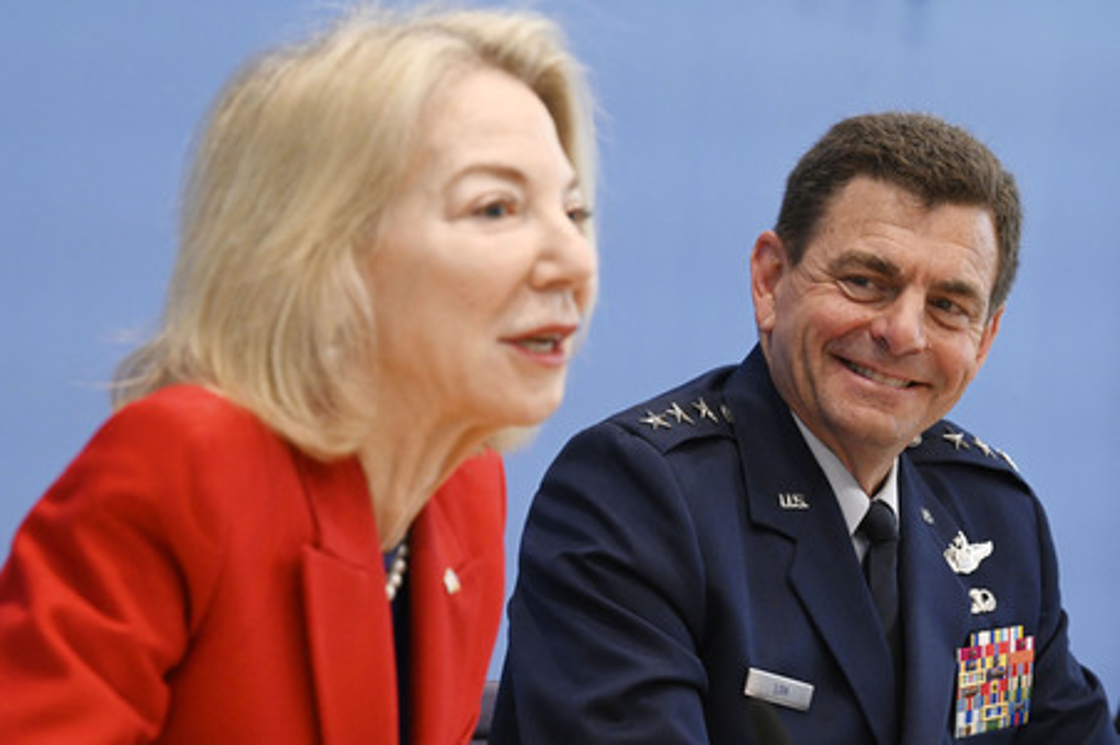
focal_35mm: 135
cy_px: 372
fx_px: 4197
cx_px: 560
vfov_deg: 10.1
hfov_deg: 15.2
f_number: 7.1
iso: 4000
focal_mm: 135
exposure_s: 1/500
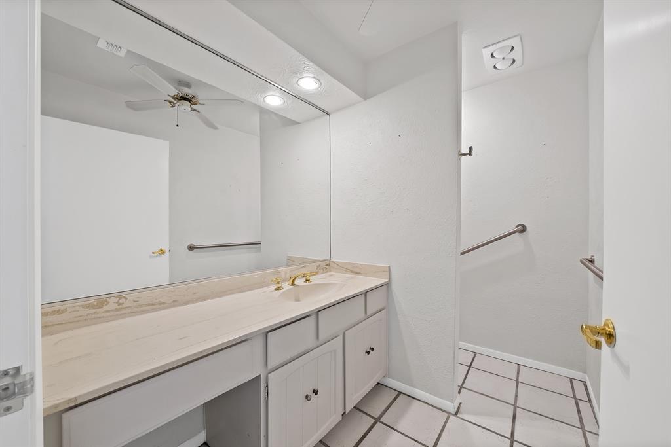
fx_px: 242
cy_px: 224
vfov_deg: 85.4
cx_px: 336
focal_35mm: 13
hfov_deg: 108.3
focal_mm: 13
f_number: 9
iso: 640
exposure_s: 1/3
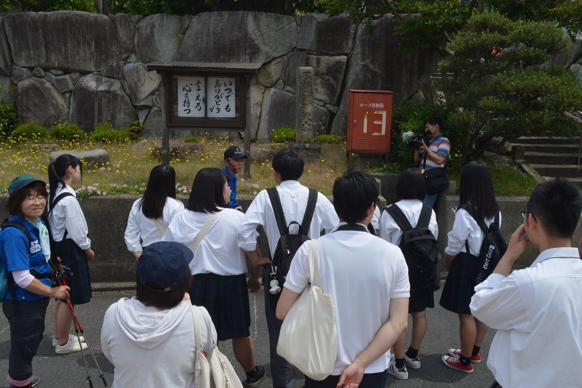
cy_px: 199
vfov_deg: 42.3
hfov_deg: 60.3
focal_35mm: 31
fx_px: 501
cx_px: 286
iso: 400
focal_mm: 20
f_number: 11
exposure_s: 1/500
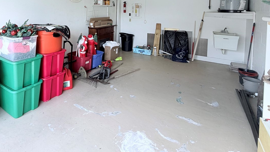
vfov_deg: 45.2
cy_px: 17
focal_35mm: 23
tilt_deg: -2.3
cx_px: 91
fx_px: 165
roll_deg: -0.4
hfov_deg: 76.3
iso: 100
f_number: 2.2
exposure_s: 1/121
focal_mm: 2.22
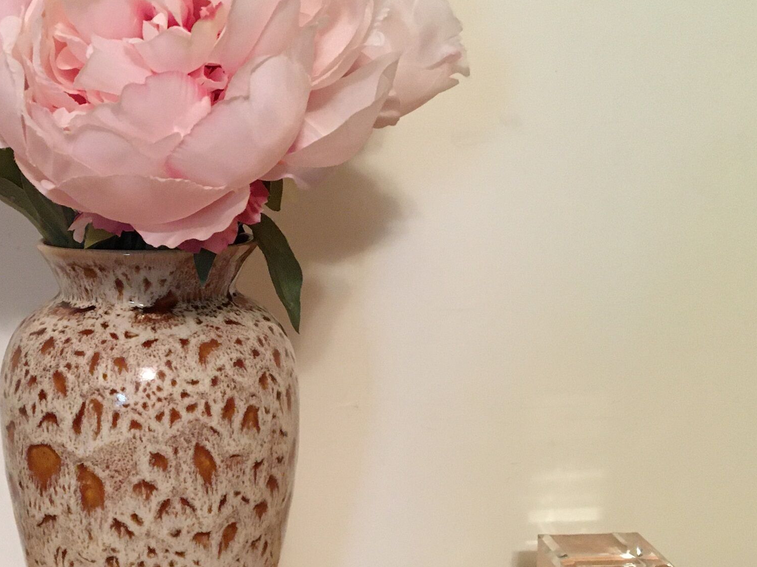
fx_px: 1137
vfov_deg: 28.0
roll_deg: +1.7
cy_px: 306
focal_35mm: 52
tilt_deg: -8.4
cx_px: 153
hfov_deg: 35.6
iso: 200
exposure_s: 1/25
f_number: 2.2
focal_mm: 4.15
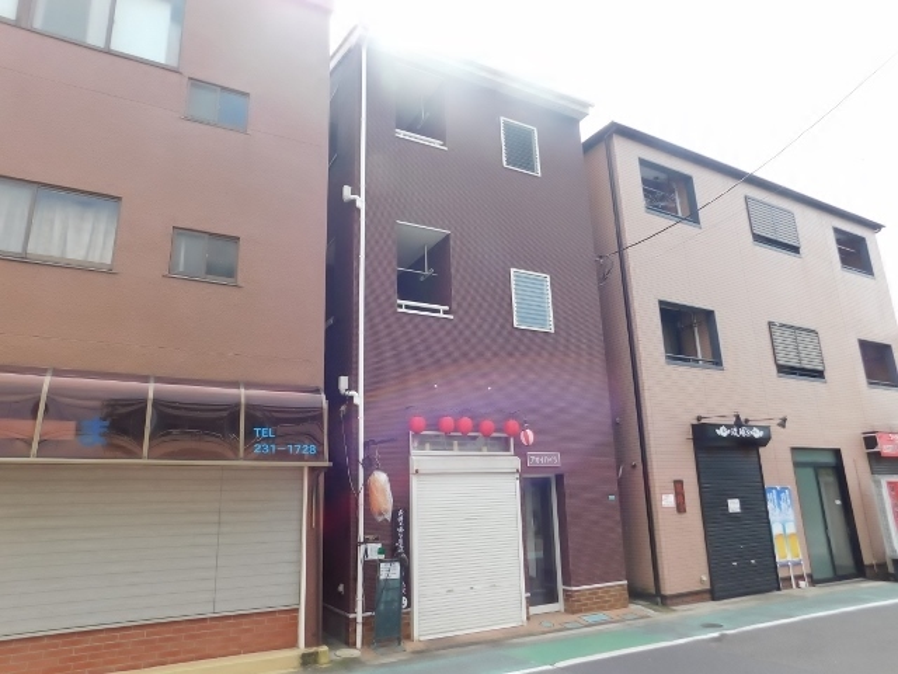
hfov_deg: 73.9
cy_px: 337
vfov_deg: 58.9
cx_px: 449
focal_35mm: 23
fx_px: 597
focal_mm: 4
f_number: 3
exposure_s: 1/640
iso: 125
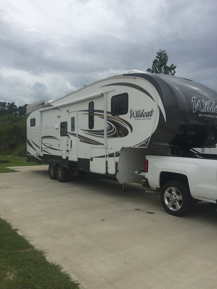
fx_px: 242
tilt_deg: +2.1
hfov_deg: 48.2
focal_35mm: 29
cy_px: 144
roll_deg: +0.6
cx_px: 108
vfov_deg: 61.7
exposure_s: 1/2198
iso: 32
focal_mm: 4.15
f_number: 2.2
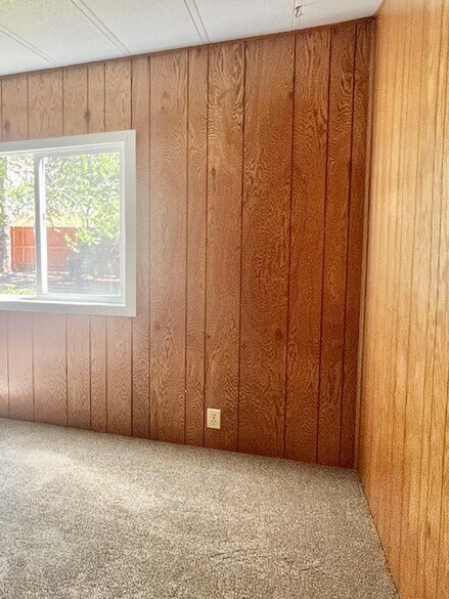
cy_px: 273
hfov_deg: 36.7
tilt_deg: -4.1
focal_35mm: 32
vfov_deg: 56.7
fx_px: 553
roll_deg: +1.7
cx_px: -54
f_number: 1.8
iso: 100
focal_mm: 1.57
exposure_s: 1/120
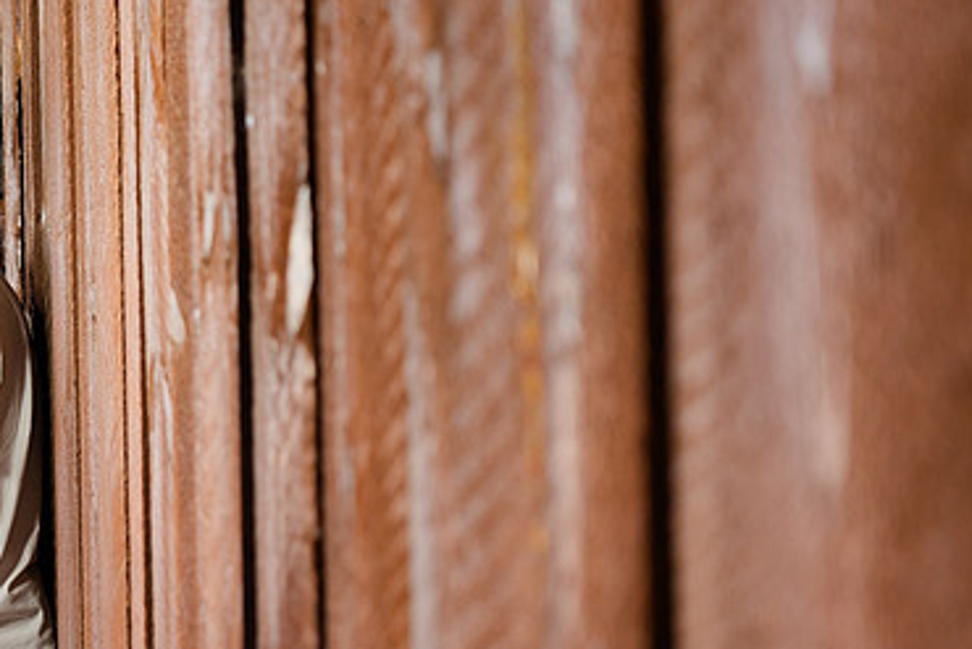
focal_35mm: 102
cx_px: 252
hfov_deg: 19.9
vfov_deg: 13.4
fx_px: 2755
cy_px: 419
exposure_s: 1/200
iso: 640
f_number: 4
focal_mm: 65
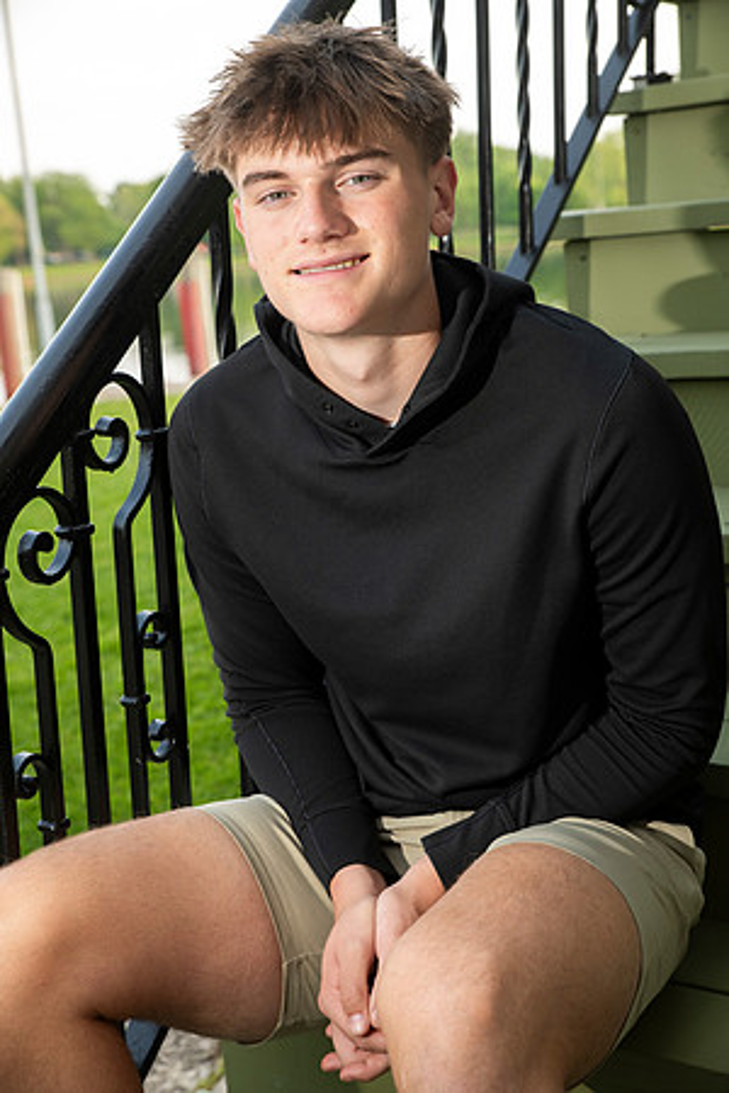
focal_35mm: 55
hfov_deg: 24.6
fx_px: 1670
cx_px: 364
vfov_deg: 36.2
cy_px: 546
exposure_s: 1/160
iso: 320
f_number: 5.6
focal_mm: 55
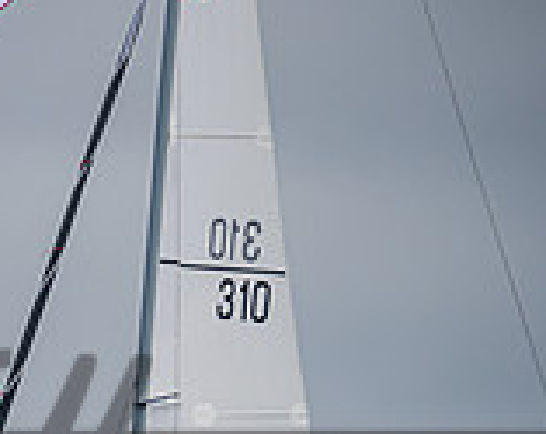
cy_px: 514
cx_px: -466
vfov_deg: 2.0
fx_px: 12678
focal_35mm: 786
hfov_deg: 2.5
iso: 160
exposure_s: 1/640
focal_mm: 200
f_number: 6.3
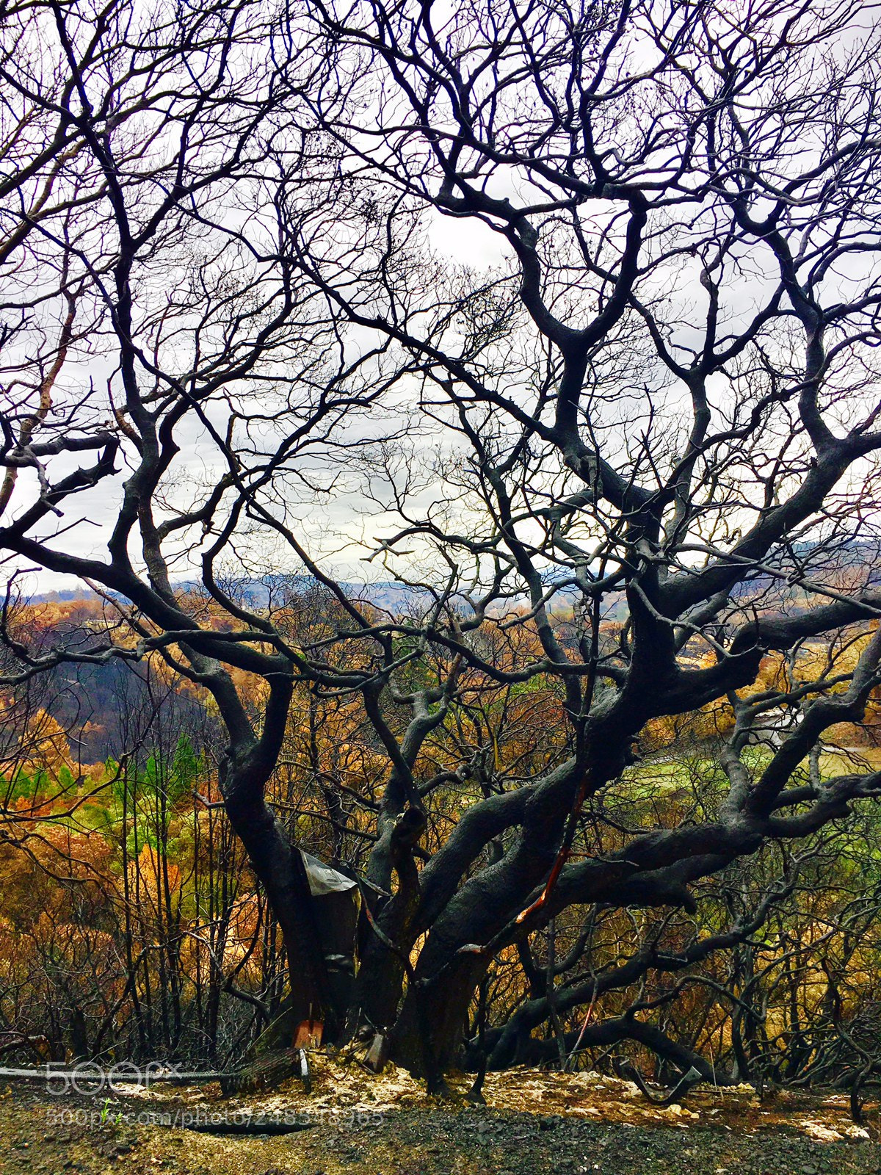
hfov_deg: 48.2
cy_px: 588
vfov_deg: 61.7
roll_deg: +5.1
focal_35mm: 29
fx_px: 984
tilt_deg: +0.8
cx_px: 440
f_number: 2.2
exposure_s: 1/326
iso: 25
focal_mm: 4.15
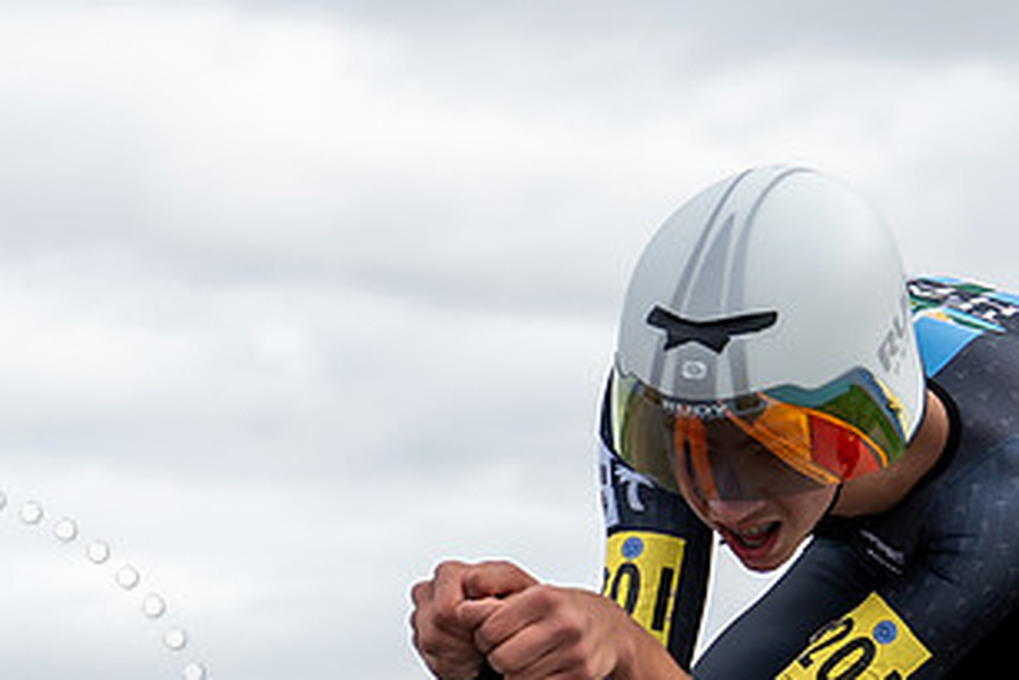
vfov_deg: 6.3
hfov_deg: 9.5
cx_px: 348
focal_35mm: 216
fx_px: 6117
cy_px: 1043
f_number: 3.5
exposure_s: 1/1000
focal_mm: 39
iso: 100
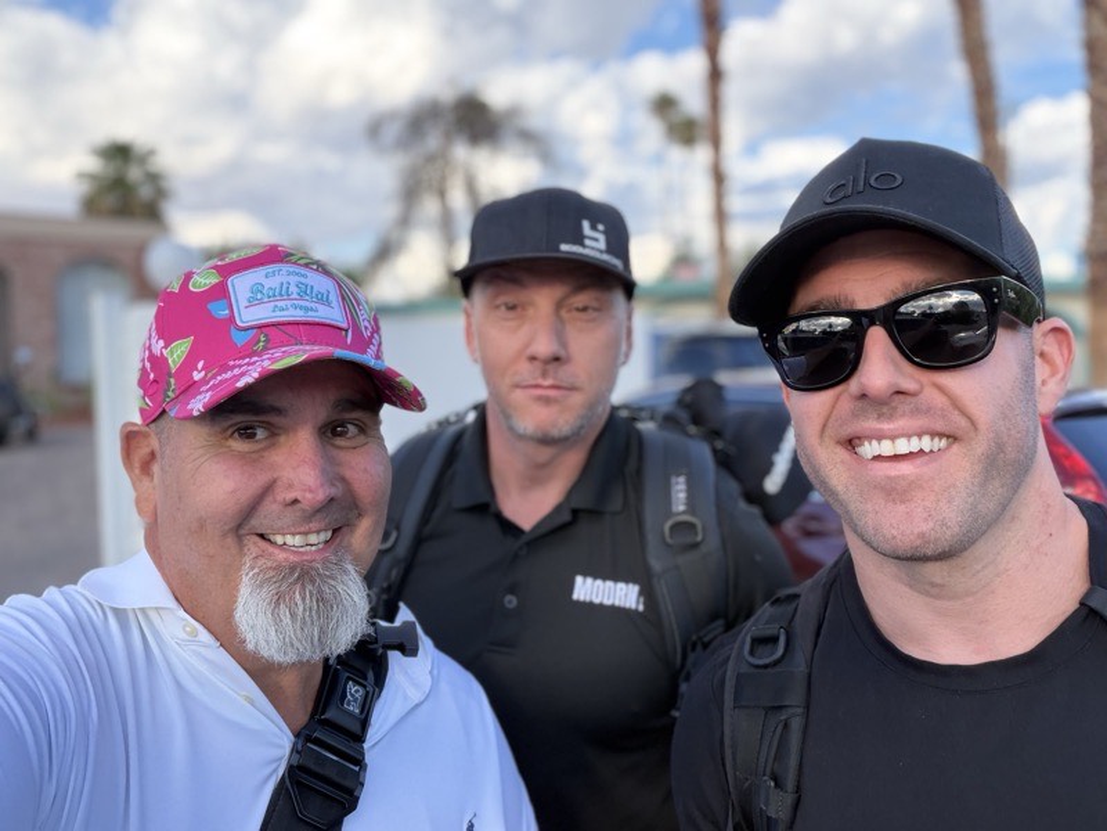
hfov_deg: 60.0
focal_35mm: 30
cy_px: 416
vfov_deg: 46.8
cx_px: 554
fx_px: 959
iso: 25
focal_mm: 2.71
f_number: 1.9
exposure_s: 1/174
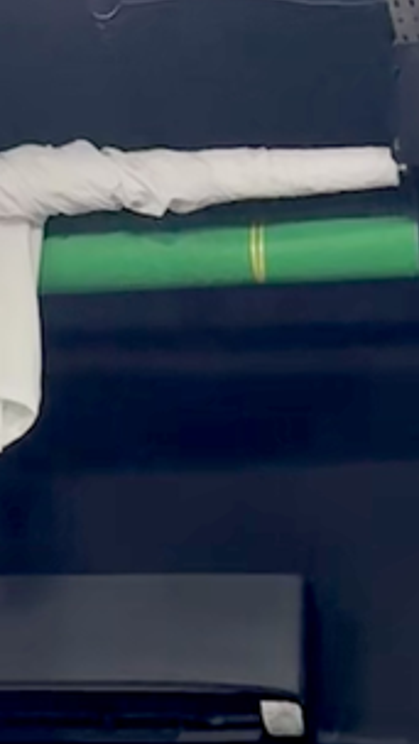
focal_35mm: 123
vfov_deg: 13.8
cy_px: 1635
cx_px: 597
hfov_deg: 9.6
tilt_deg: +1.0
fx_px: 2429
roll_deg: -0.1
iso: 100
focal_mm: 6.76
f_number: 1.78
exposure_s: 1/116
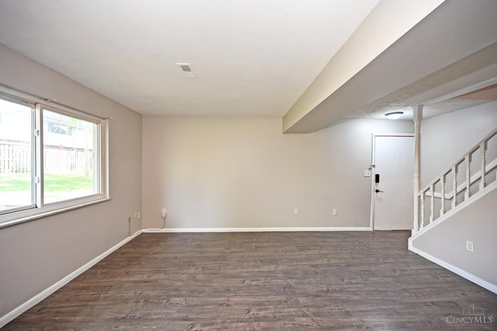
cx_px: 248
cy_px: 166
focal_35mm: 14
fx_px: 193
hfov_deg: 104.3
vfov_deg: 81.2
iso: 640
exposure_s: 1/60
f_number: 4
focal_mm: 14
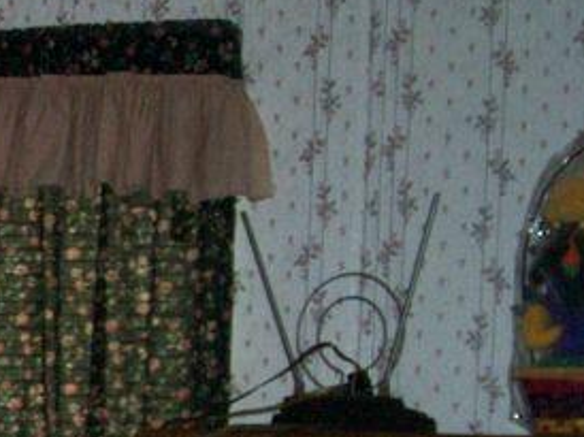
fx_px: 2697
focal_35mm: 160
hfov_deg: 11.1
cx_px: -644
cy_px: 503
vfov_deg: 9.2
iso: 140
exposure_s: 1/64
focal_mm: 5.9
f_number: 4.5
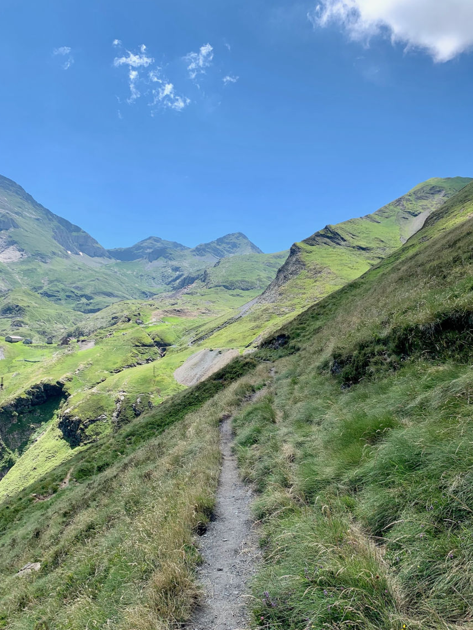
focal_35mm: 27
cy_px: 326
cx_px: 242
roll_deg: -1.3
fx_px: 492
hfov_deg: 51.4
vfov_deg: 65.3
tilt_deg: +3.8
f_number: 1.8
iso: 25
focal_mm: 4.25
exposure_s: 1/1368
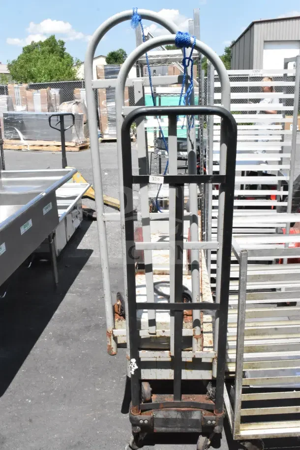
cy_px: 225
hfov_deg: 36.9
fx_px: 450
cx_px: 150
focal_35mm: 36
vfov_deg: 53.1
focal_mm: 24
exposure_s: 1/2000
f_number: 22
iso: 6400
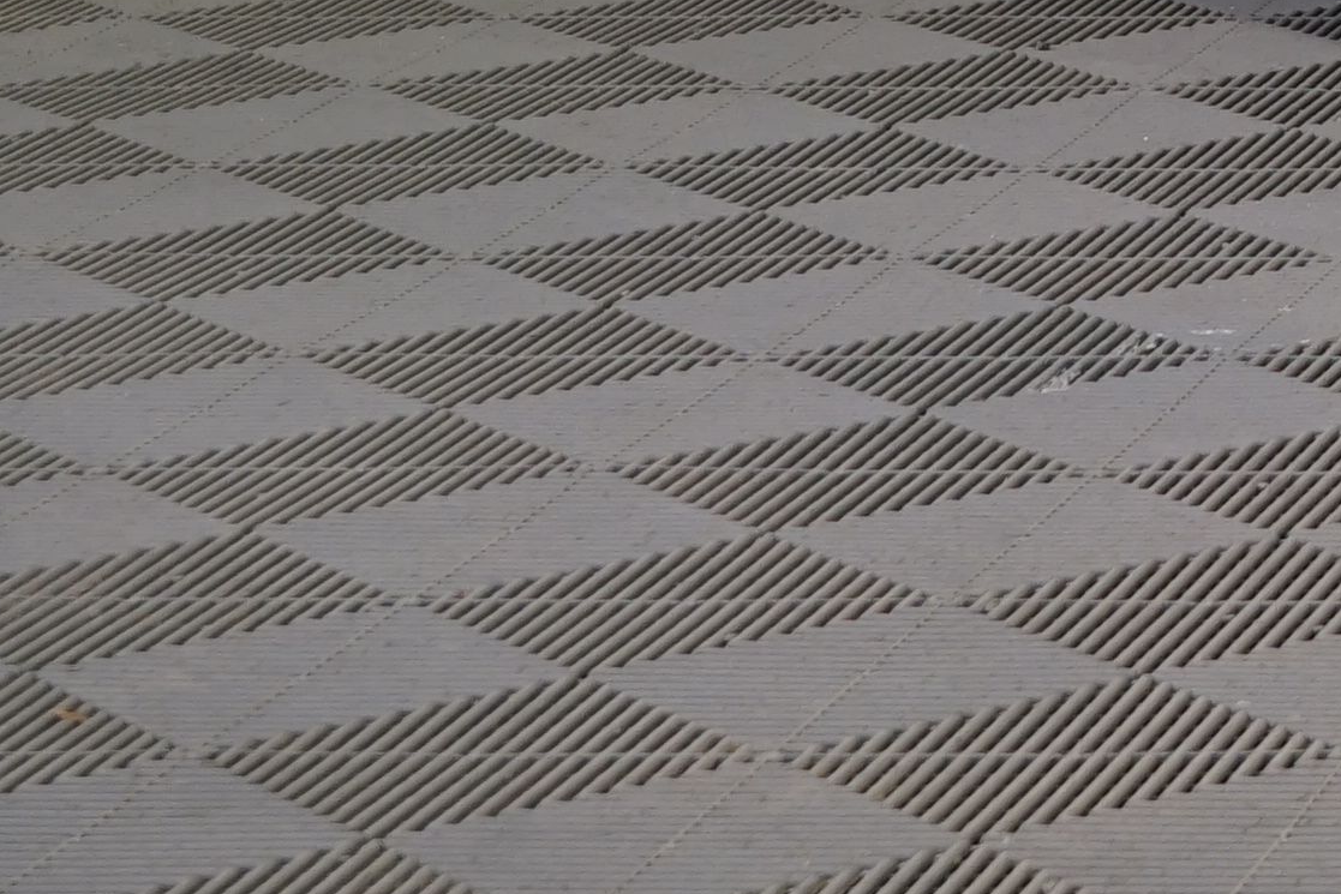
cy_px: -937
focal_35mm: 188
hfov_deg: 9.9
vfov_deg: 7.0
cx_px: 2968
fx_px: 7003
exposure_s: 1/30
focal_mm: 35
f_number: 6.3
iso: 400
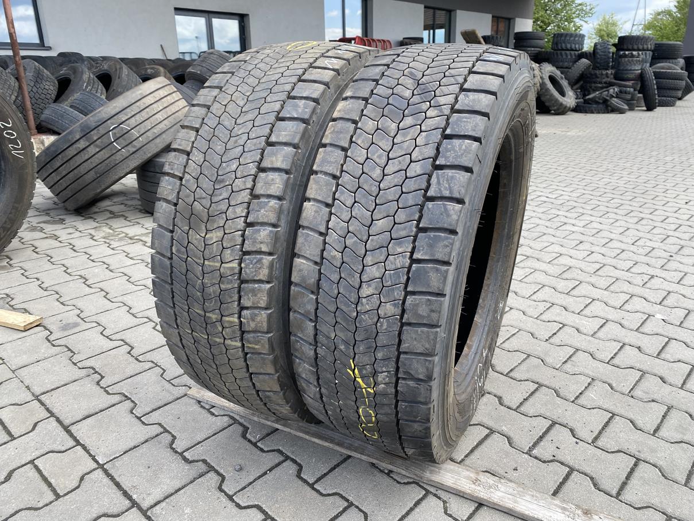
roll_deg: +1.1
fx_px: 521
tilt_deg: -18.2
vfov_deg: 53.1
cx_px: 347
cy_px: 260
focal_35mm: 26
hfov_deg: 67.3
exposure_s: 1/673
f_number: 1.8
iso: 32
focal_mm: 4.25
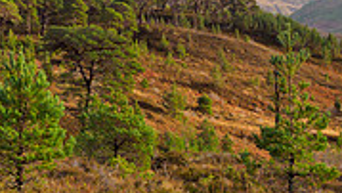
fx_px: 1089
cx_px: 76
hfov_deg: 17.7
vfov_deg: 9.7
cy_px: -127
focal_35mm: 120
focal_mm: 17
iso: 200
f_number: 4
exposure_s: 1/250
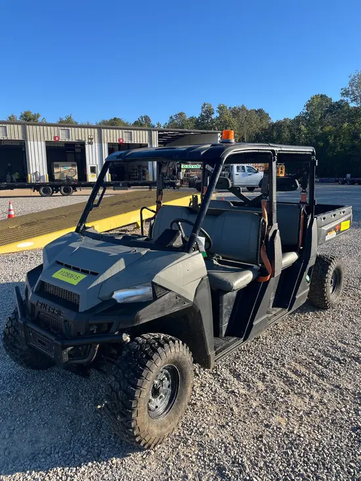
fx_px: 361
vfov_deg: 67.3
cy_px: 240
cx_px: 180
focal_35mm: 26
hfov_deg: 53.1
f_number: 1.6
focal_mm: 5.1
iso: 50
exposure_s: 1/1558
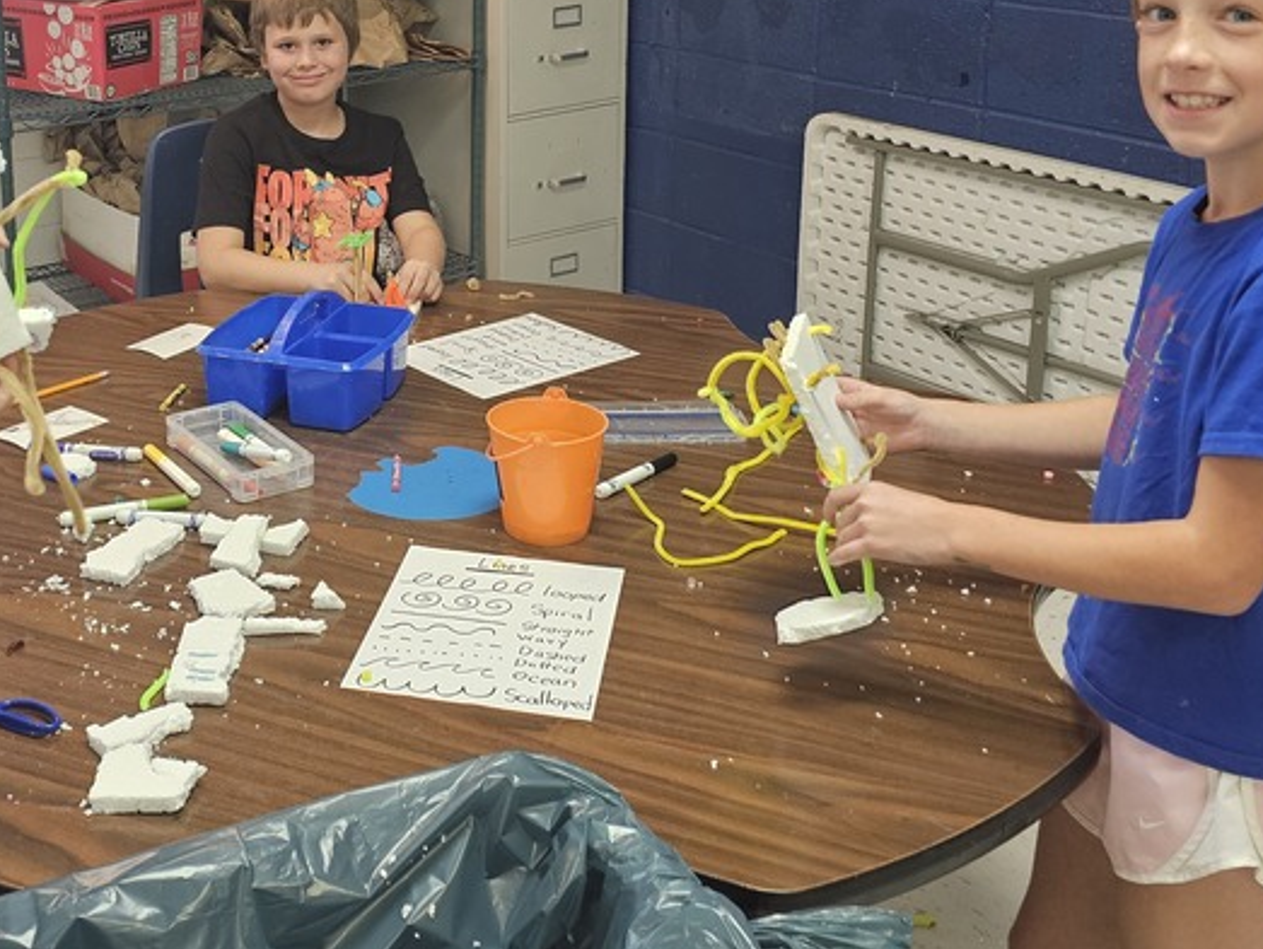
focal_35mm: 45
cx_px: 333
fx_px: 1643
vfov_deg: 31.2
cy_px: 157
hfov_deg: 41.0
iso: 400
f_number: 1.7
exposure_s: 1/120
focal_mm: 6.3
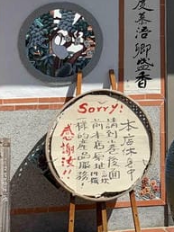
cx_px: 229
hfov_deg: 11.9
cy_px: -31
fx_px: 812
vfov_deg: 15.8
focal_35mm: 121
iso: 25
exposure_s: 1/2160
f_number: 1.8
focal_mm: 4.25
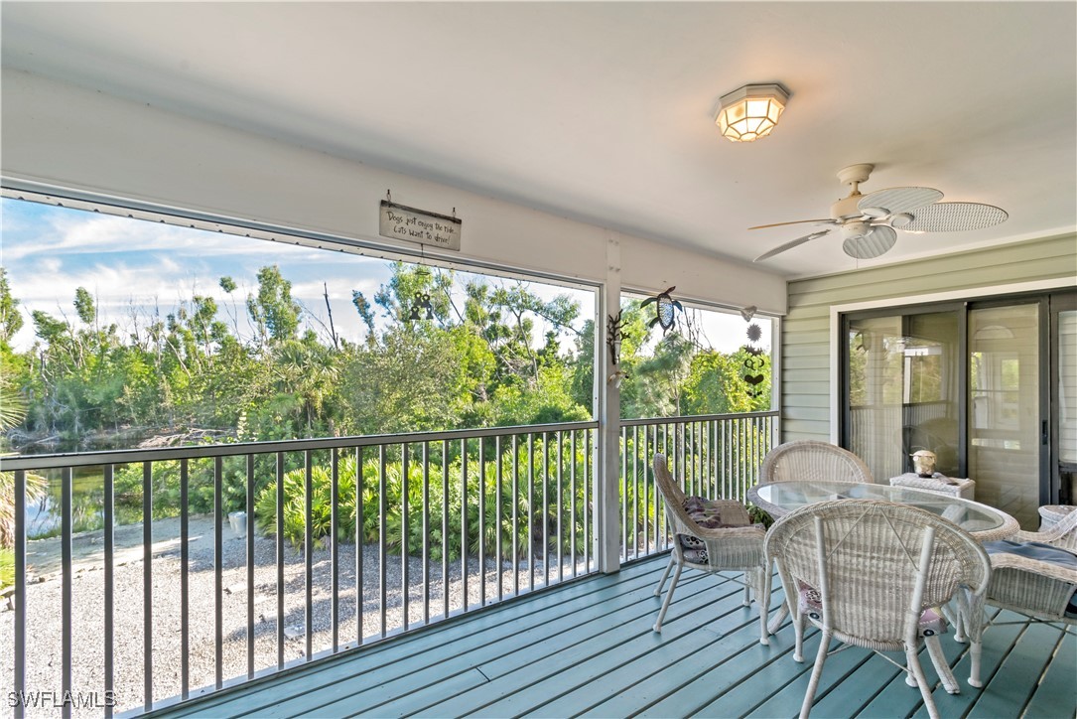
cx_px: 538
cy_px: 360
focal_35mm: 15
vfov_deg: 77.4
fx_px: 449
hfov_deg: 100.4
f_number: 16
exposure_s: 1/25
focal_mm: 10
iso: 400
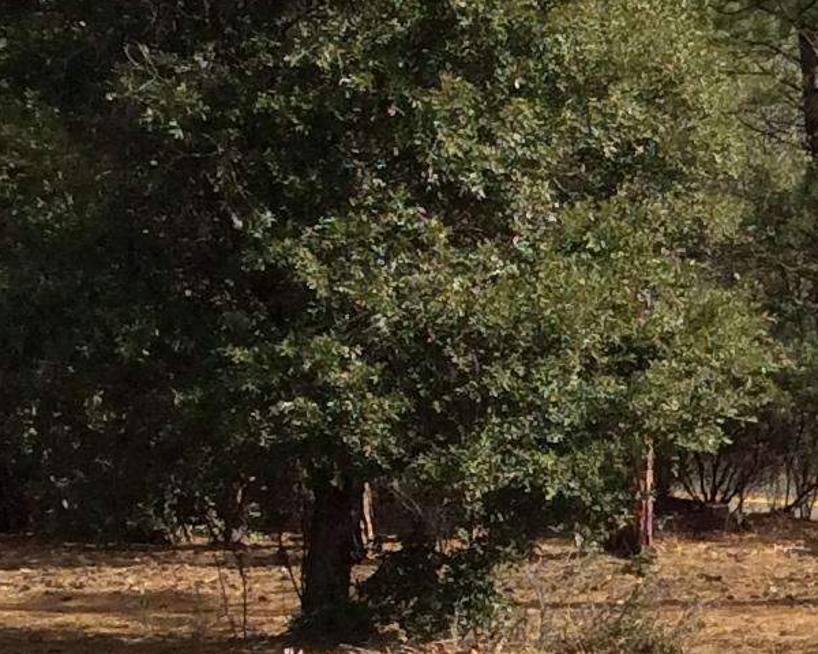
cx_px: 1568
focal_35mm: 139
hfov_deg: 12.4
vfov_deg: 11.1
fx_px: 3365
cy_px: 302
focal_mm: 3.3
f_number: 2.4
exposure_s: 1/986
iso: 32
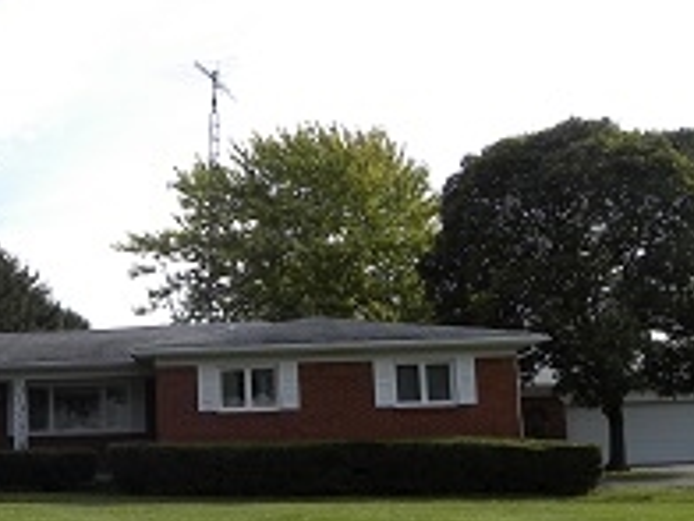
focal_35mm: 53
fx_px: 1063
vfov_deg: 27.5
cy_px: 280
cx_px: 64
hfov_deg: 34.1
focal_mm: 4.6
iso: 64
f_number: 5
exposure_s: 1/262
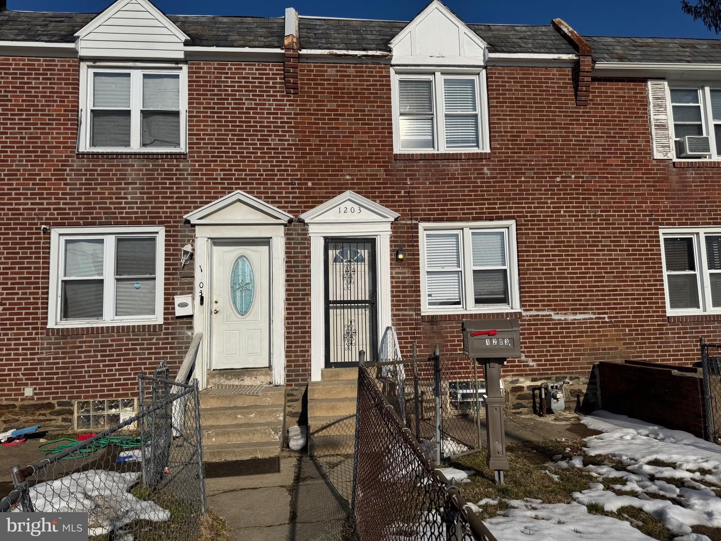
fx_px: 500
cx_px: 360
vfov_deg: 56.8
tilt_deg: +6.8
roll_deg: +1.8
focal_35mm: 24
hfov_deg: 71.6
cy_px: 270
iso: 80
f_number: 1.78
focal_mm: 6.76
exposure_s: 1/12346
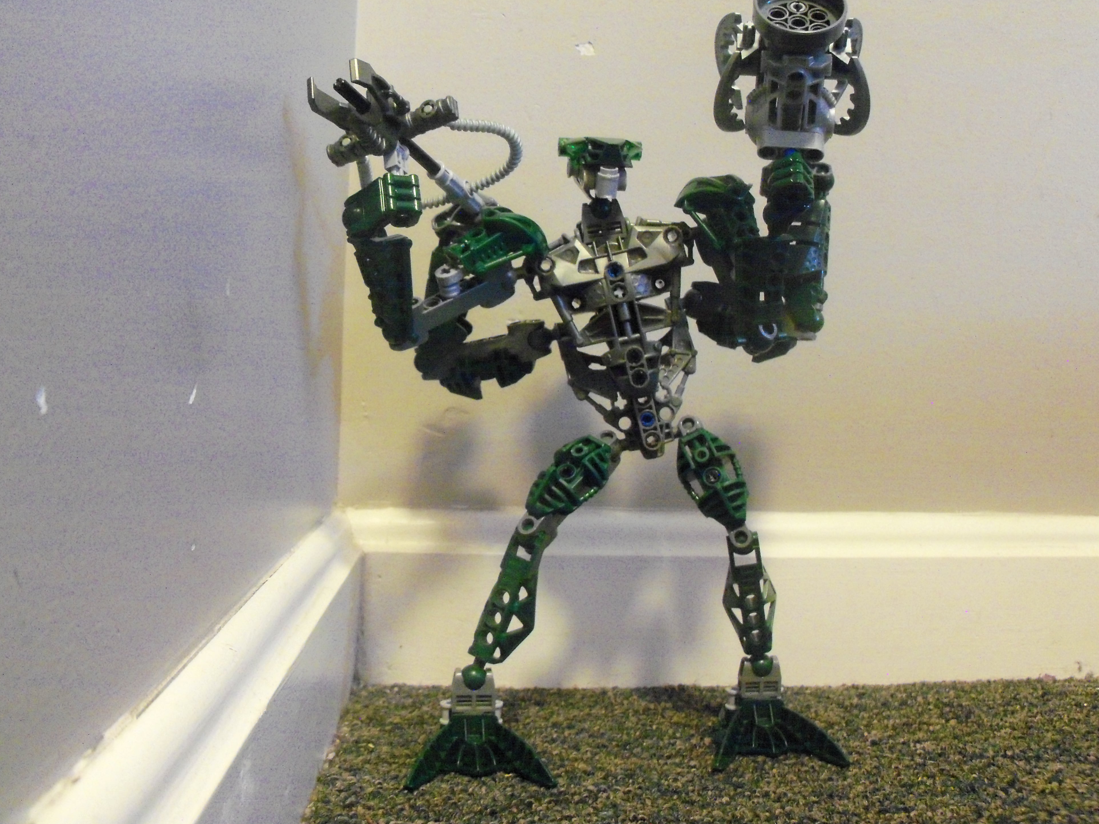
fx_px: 1143
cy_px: 404
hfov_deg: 51.4
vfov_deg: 39.7
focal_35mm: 36
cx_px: 543
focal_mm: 6.3
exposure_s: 1/2.5
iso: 400
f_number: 3
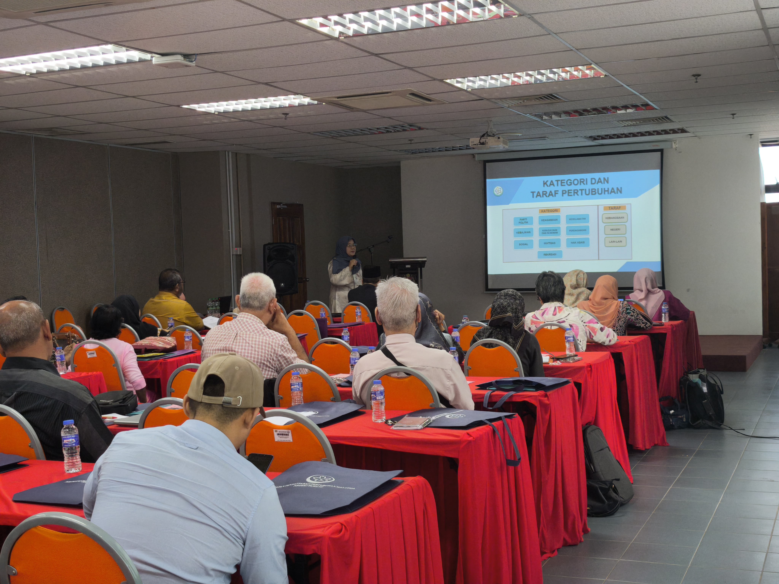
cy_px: 292
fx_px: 1035
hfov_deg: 41.2
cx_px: 390
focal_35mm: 46
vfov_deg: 31.5
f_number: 1.6
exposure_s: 1/100
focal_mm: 6.57
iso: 125
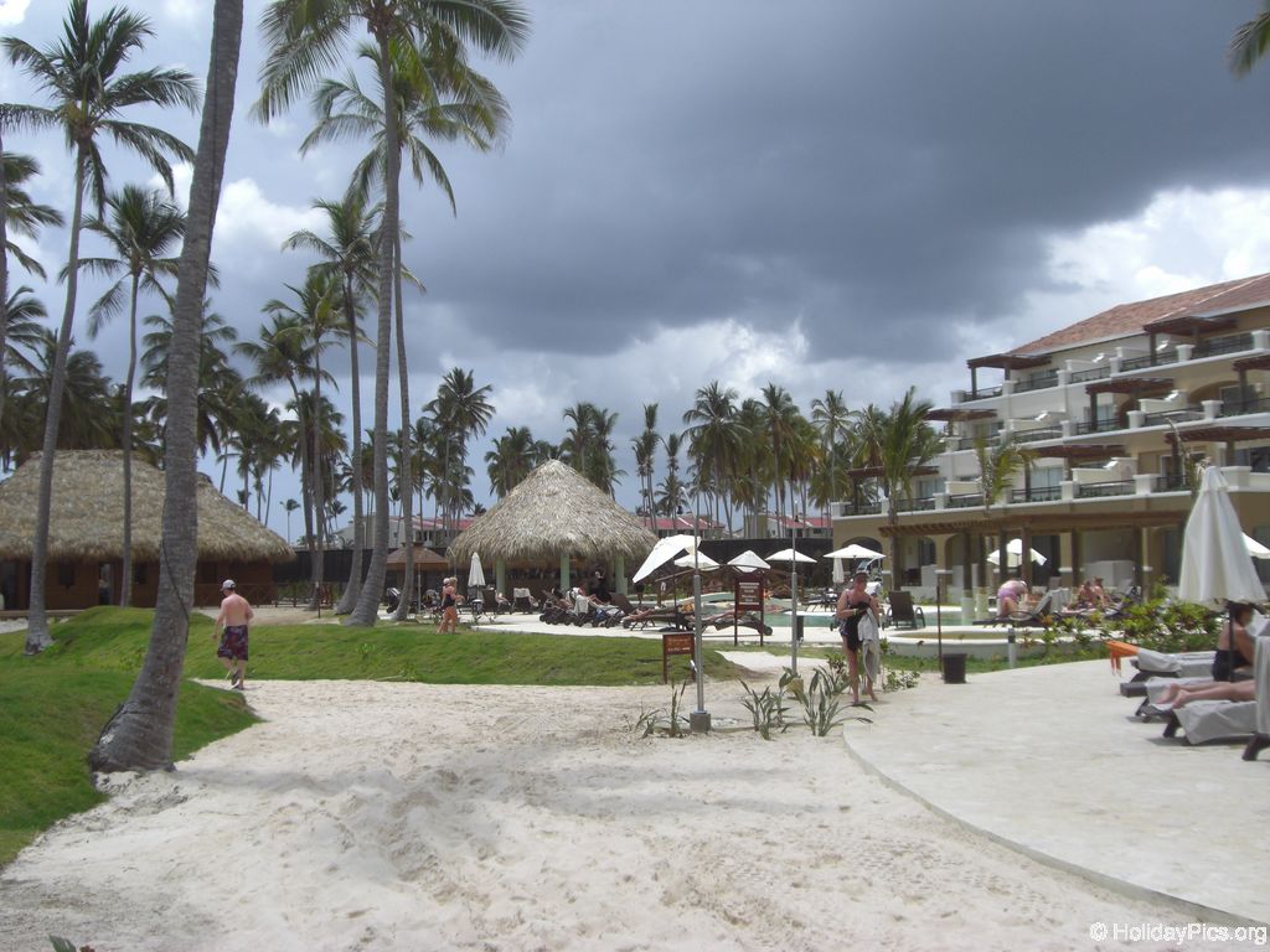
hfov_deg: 49.0
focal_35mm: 38
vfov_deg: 37.7
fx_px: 1394
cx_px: 635
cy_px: 476
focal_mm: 6.2
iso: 64
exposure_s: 1/200
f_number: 8
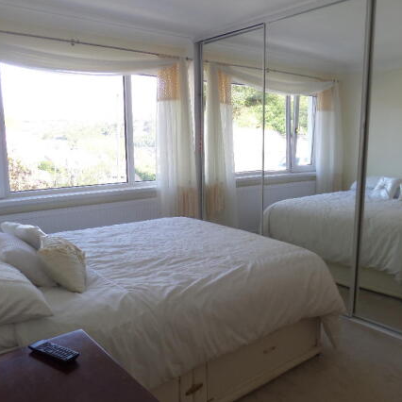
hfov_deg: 55.6
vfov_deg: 55.6
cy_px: 205
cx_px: 206
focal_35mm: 29
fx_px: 381
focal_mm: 4
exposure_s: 1/90
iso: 100
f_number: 3.2
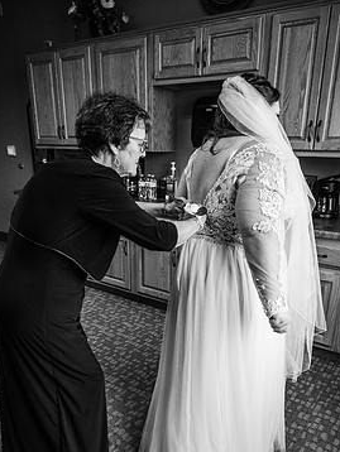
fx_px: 379
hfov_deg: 48.2
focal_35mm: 29
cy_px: 282
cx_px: 183
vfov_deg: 60.8
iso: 1250
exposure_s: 1/200
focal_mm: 24
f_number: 4.5
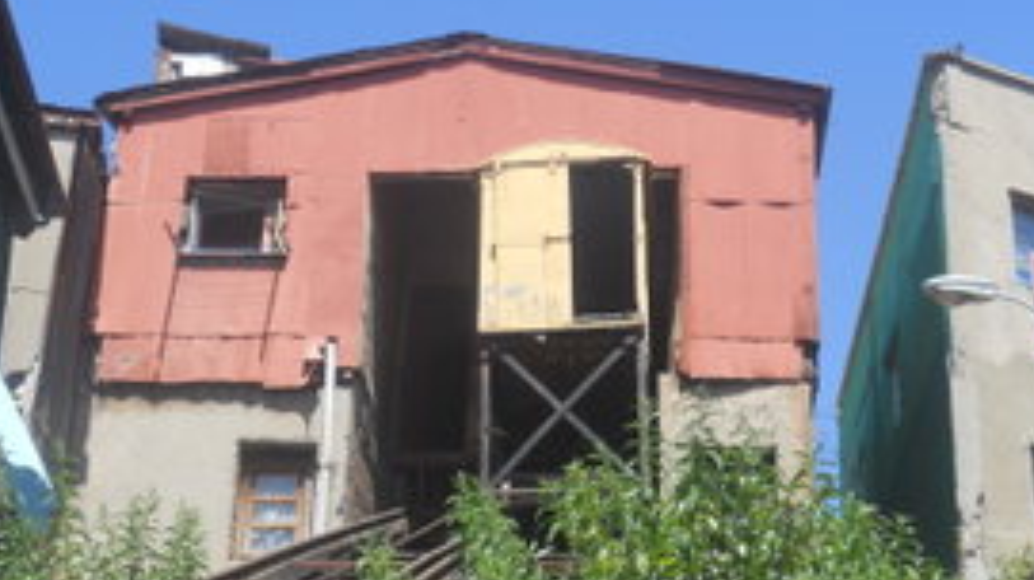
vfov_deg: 16.2
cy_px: 420
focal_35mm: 74
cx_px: 446
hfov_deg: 28.6
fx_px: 2028
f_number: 4.3
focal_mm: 8.2
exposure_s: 1/400
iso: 80
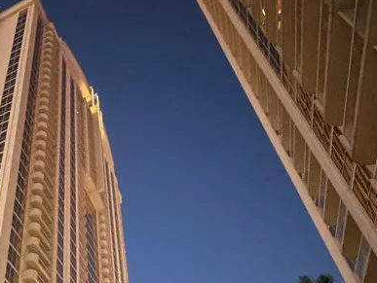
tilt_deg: +35.1
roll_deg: +2.4
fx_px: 403
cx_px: 97
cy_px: 339
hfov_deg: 48.3
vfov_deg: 32.2
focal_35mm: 37
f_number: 2.2
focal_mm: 2.22
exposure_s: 1/30
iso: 1250
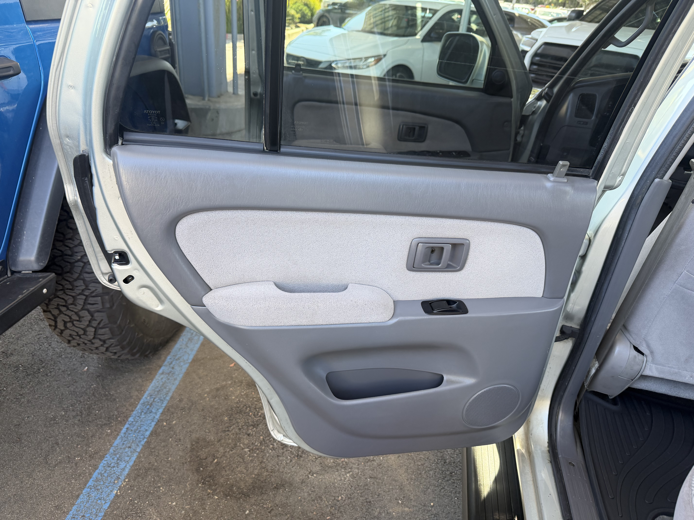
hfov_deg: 71.6
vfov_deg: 56.8
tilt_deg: -28.8
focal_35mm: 24
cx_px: 347
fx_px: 481
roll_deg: -6.2
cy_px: 260
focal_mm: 6.76
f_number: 1.78
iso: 100
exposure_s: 1/121
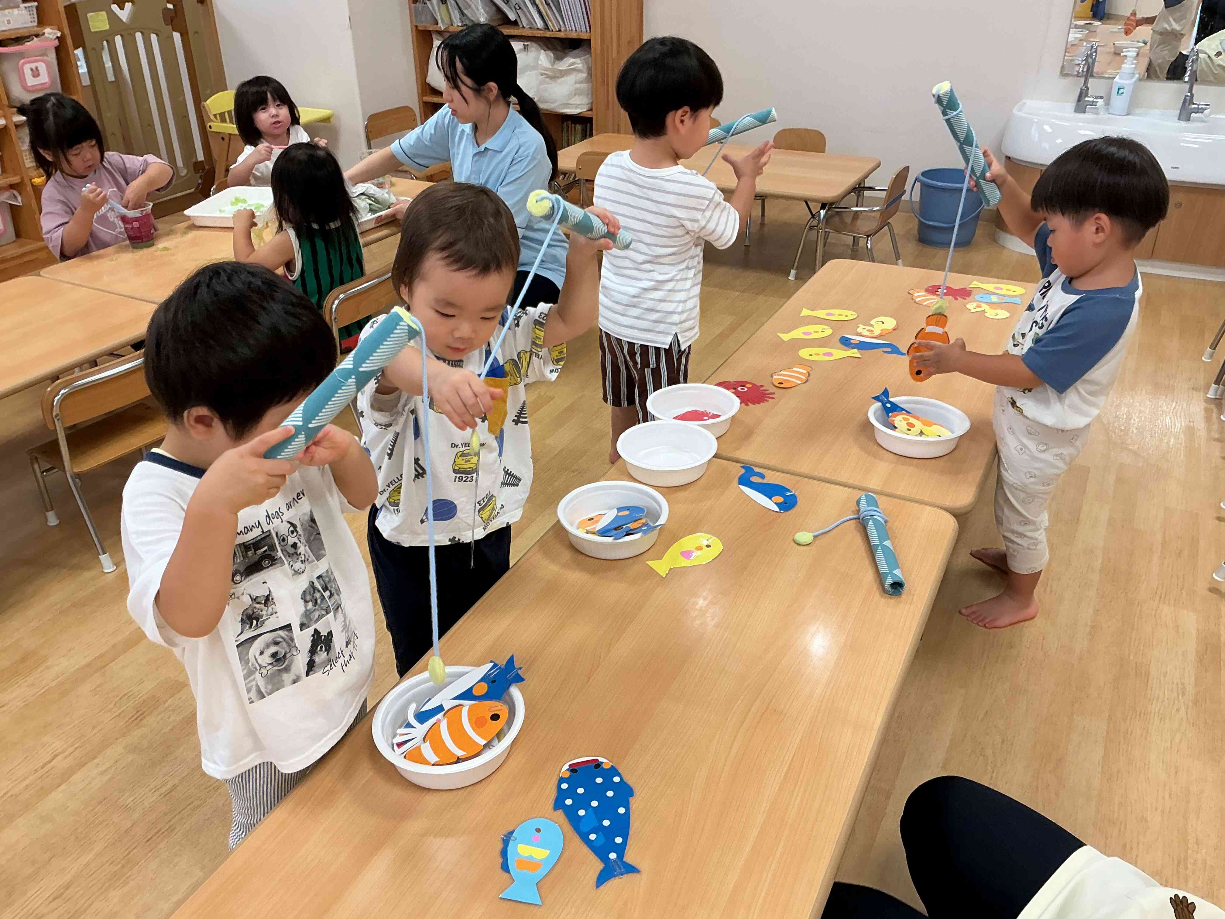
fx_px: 1026
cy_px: 460
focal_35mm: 29
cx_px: 612
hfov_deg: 61.7
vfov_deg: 48.2
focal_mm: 3
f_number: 1.8
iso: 64
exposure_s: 1/120
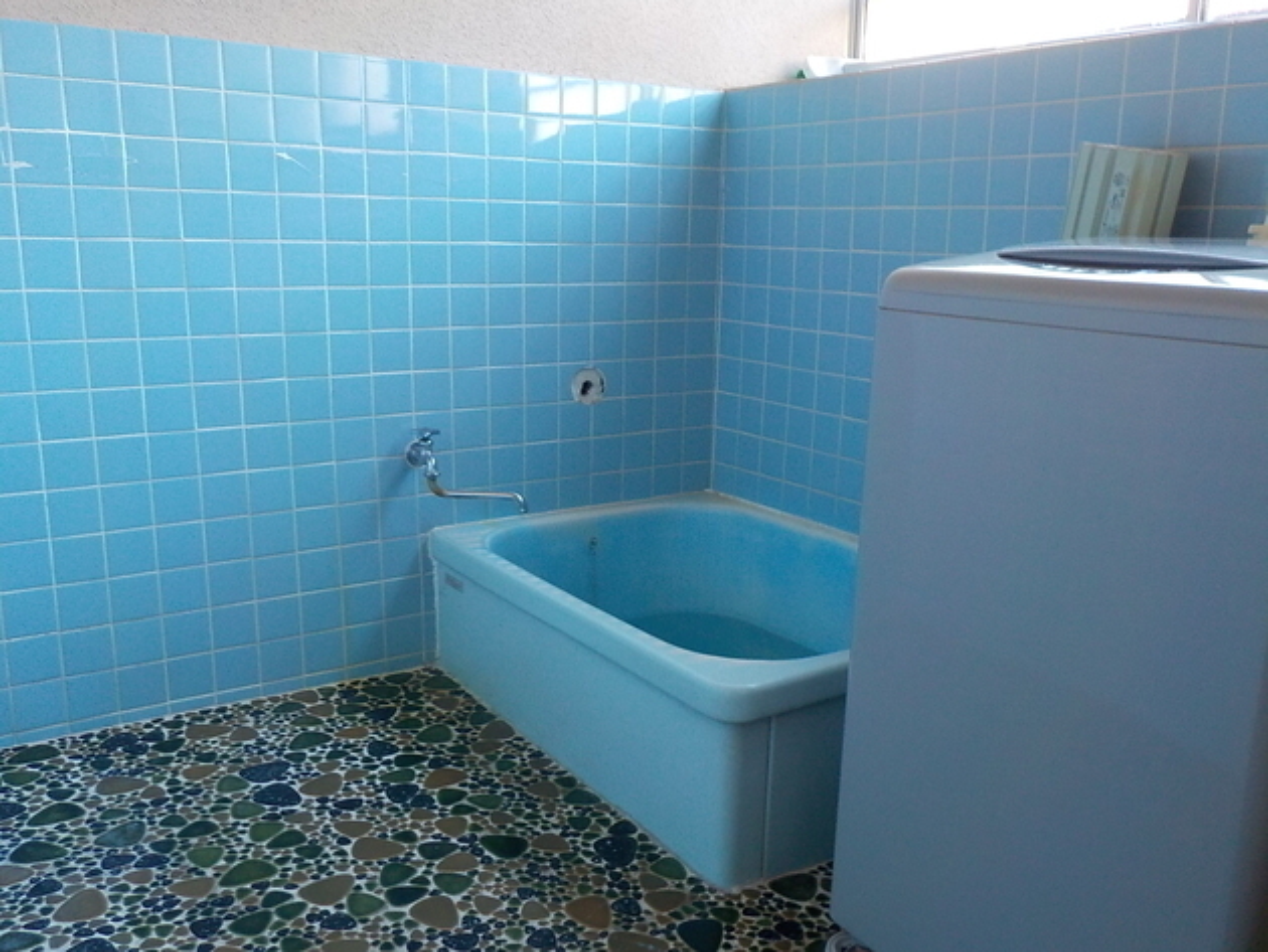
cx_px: 634
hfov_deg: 59.9
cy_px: 476
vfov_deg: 46.8
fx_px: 1099
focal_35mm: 30
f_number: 3.3
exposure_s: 1/30
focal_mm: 4.1
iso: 220
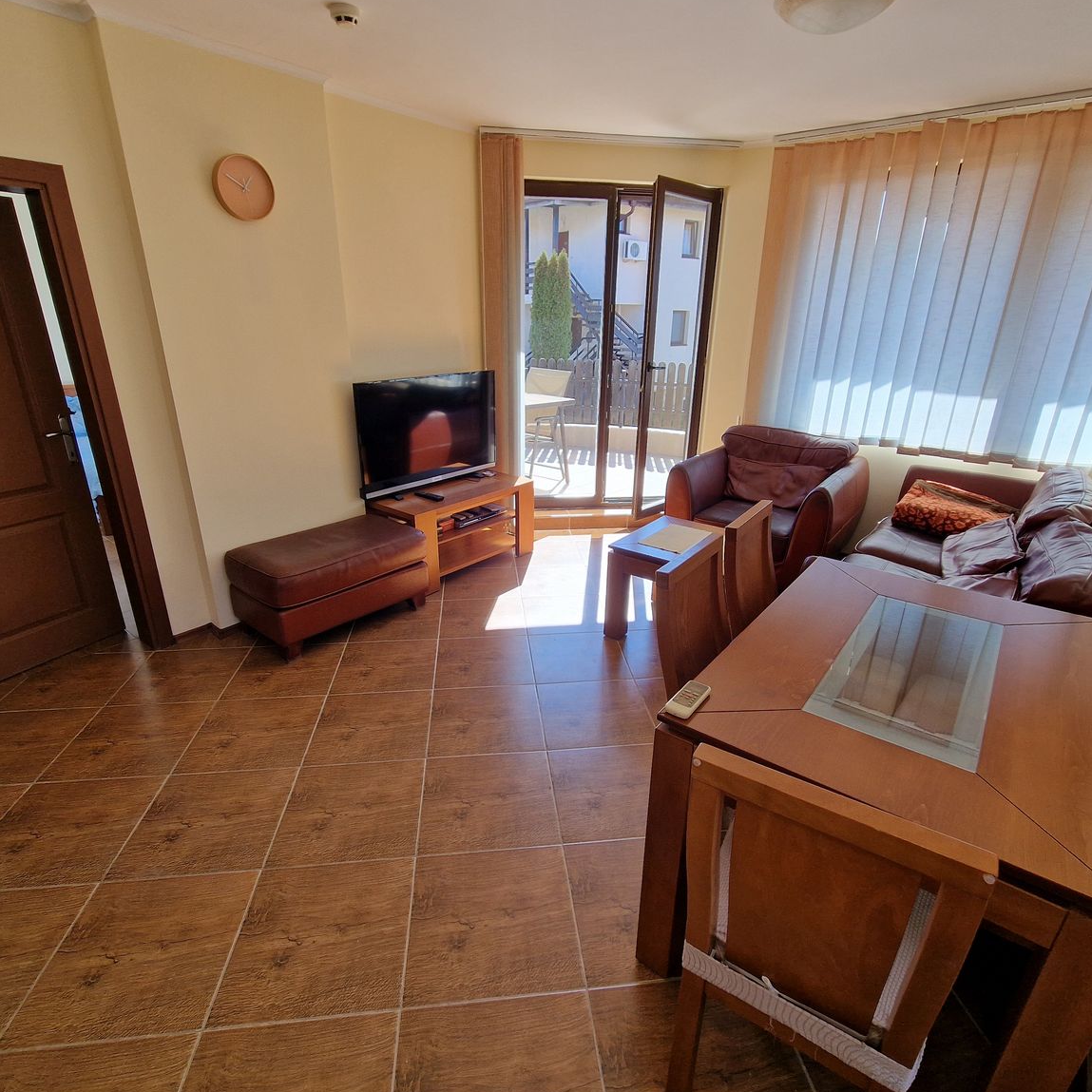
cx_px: 546
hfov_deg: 87.4
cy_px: 557
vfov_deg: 87.4
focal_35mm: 16
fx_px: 571
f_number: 2.2
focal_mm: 2.2
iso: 50
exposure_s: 1/230
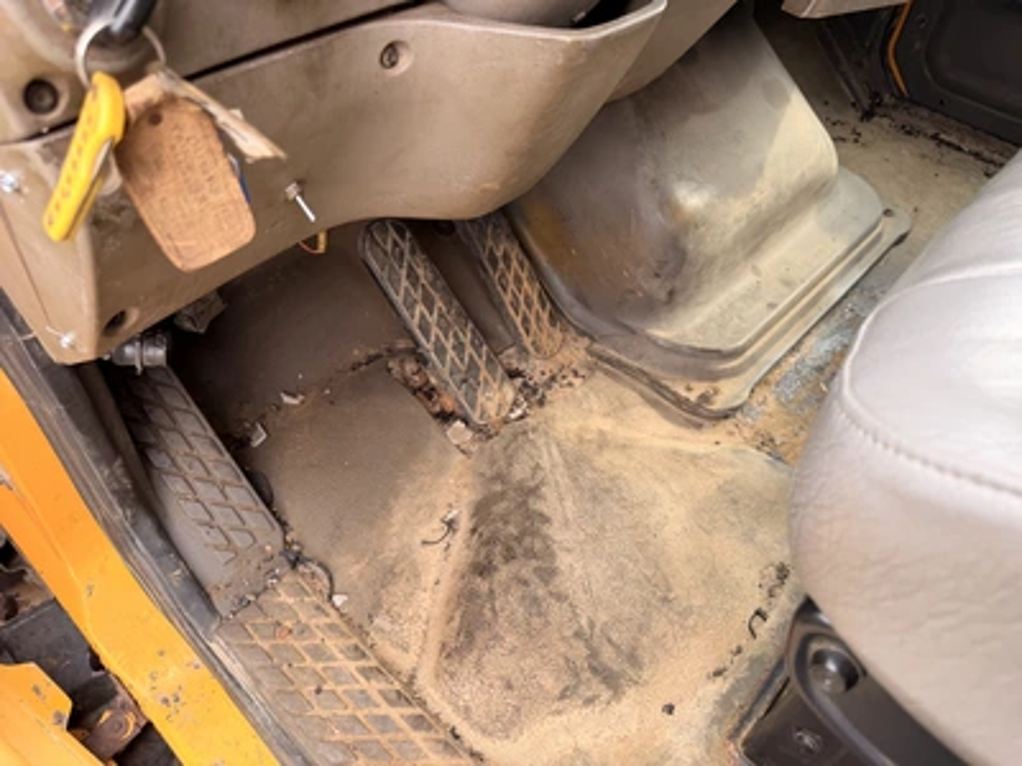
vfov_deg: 56.8
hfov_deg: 71.6
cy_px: 383
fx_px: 709
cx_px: 511
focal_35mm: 24
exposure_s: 1/170
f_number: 1.78
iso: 80
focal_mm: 6.76
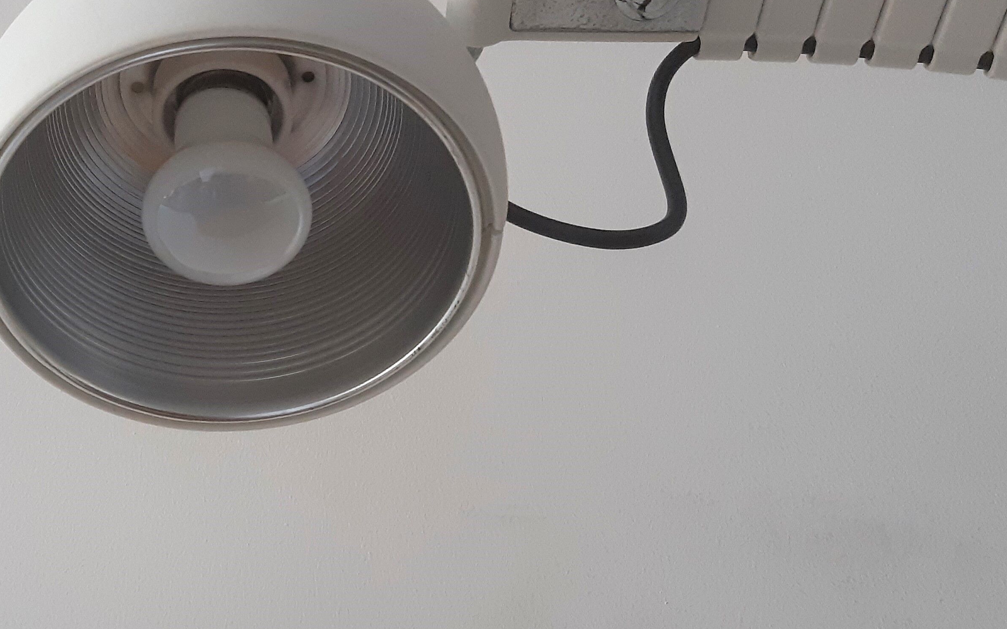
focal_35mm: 40
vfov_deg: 31.7
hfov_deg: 49.3
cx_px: 492
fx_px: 1098
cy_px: 198
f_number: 1.7
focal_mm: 3.93
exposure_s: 1/60
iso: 160
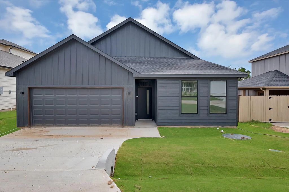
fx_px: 177
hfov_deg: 78.6
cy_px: 96
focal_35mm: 22
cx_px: 144
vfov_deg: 57.2
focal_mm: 22
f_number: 9
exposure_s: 1/160
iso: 640
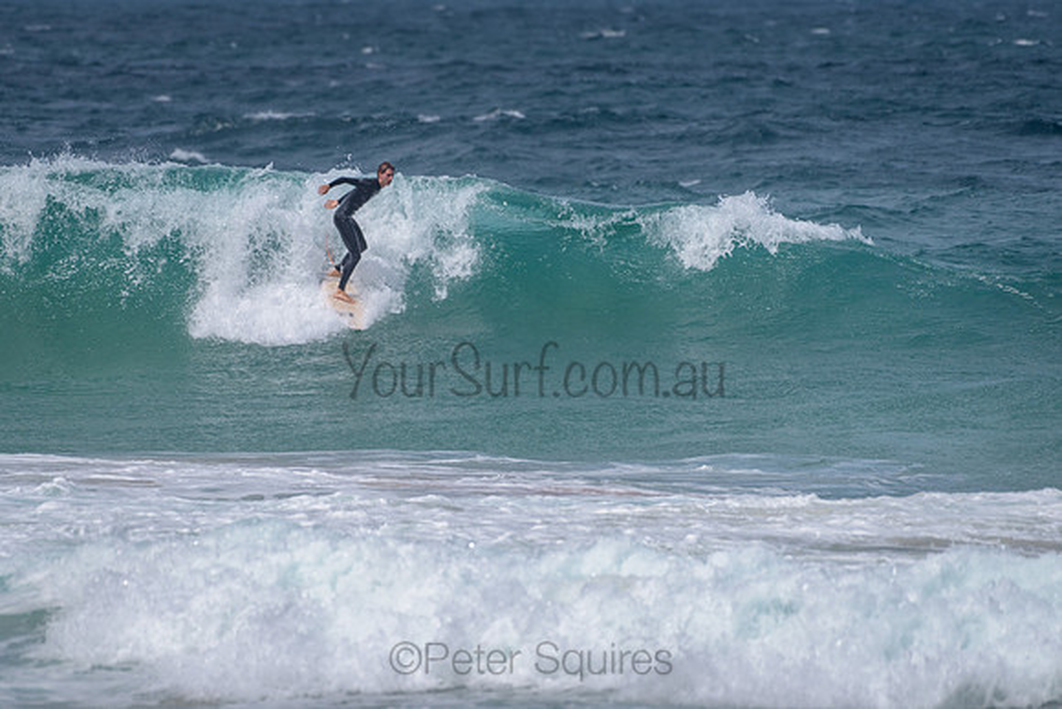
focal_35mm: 613
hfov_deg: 3.4
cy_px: 304
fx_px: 18097
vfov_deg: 2.2
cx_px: 435
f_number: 5.6
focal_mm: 500
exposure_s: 1/2000
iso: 90
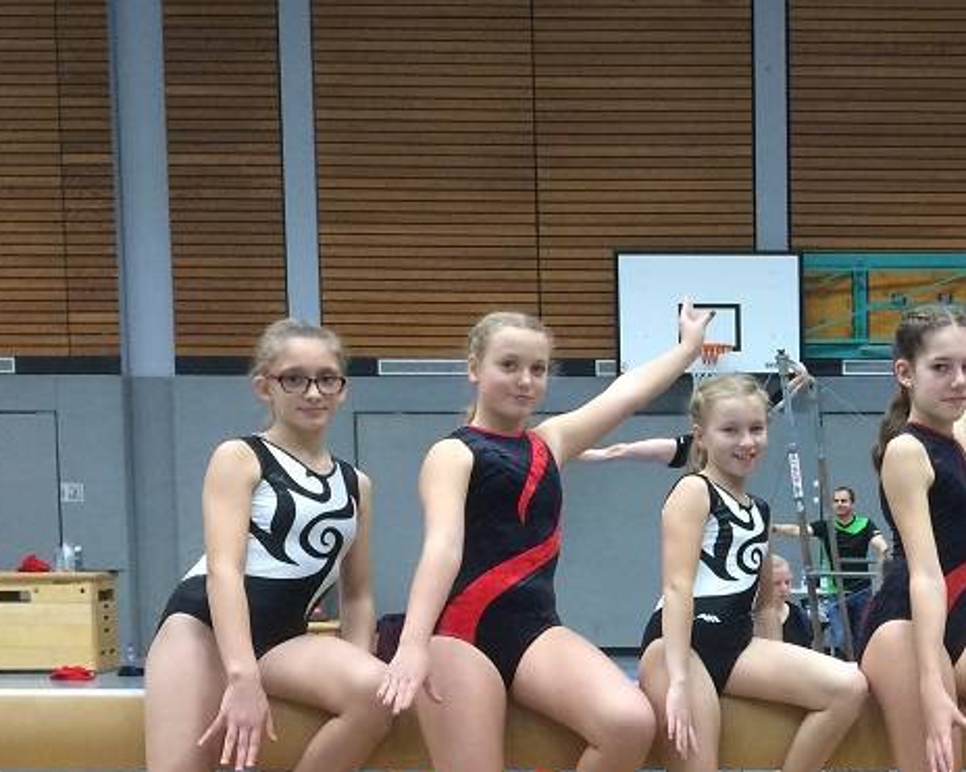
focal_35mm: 61
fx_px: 1744
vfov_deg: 24.5
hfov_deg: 29.2
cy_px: 641
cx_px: 943
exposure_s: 1/33
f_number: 2.2
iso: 80
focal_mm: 4.15
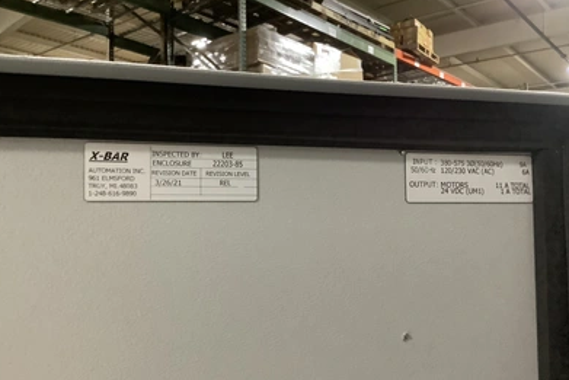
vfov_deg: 40.0
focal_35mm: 33
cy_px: 191
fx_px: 522
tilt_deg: +2.3
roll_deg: +0.4
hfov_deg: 57.2
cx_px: 281
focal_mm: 3.3
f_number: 2.4
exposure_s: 1/30
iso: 640
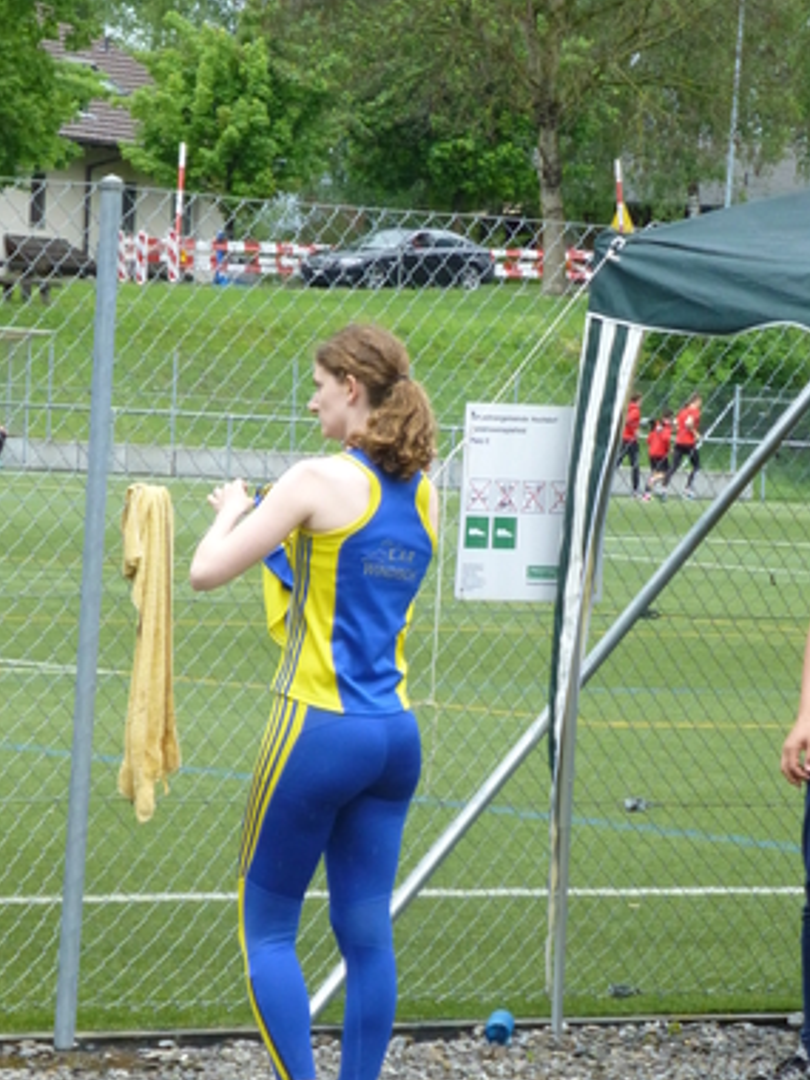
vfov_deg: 9.6
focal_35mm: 206
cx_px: 379
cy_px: 597
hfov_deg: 7.2
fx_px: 6427
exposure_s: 1/400
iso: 400
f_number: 5.4
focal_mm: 25.9
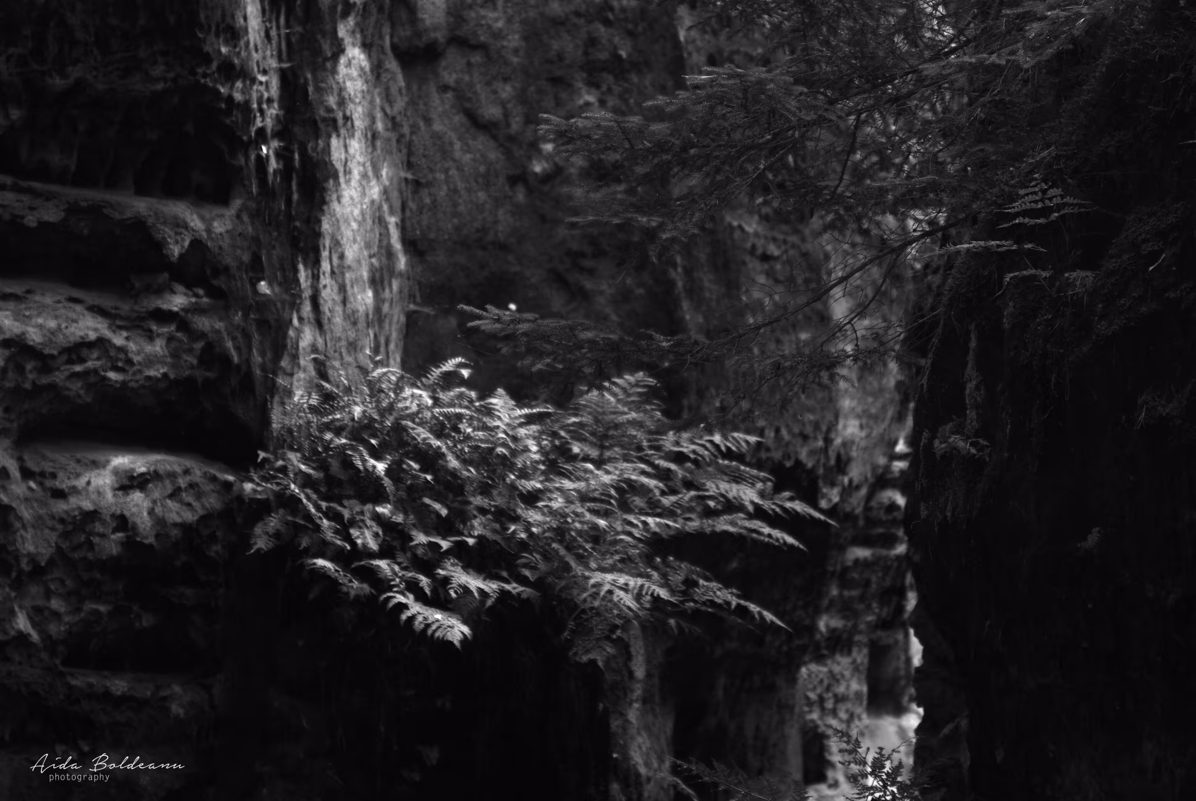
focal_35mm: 128
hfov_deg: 16.1
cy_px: 400
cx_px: 598
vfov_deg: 10.8
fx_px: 4241
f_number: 4.5
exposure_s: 1/60
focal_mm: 85
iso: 100
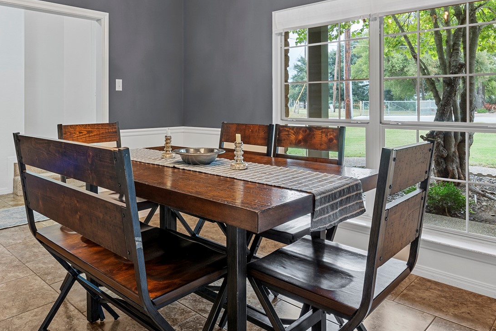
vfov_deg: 45.5
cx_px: 203
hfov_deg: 65.0
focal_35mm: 28
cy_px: 103
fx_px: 386
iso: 160
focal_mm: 14
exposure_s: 4
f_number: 9
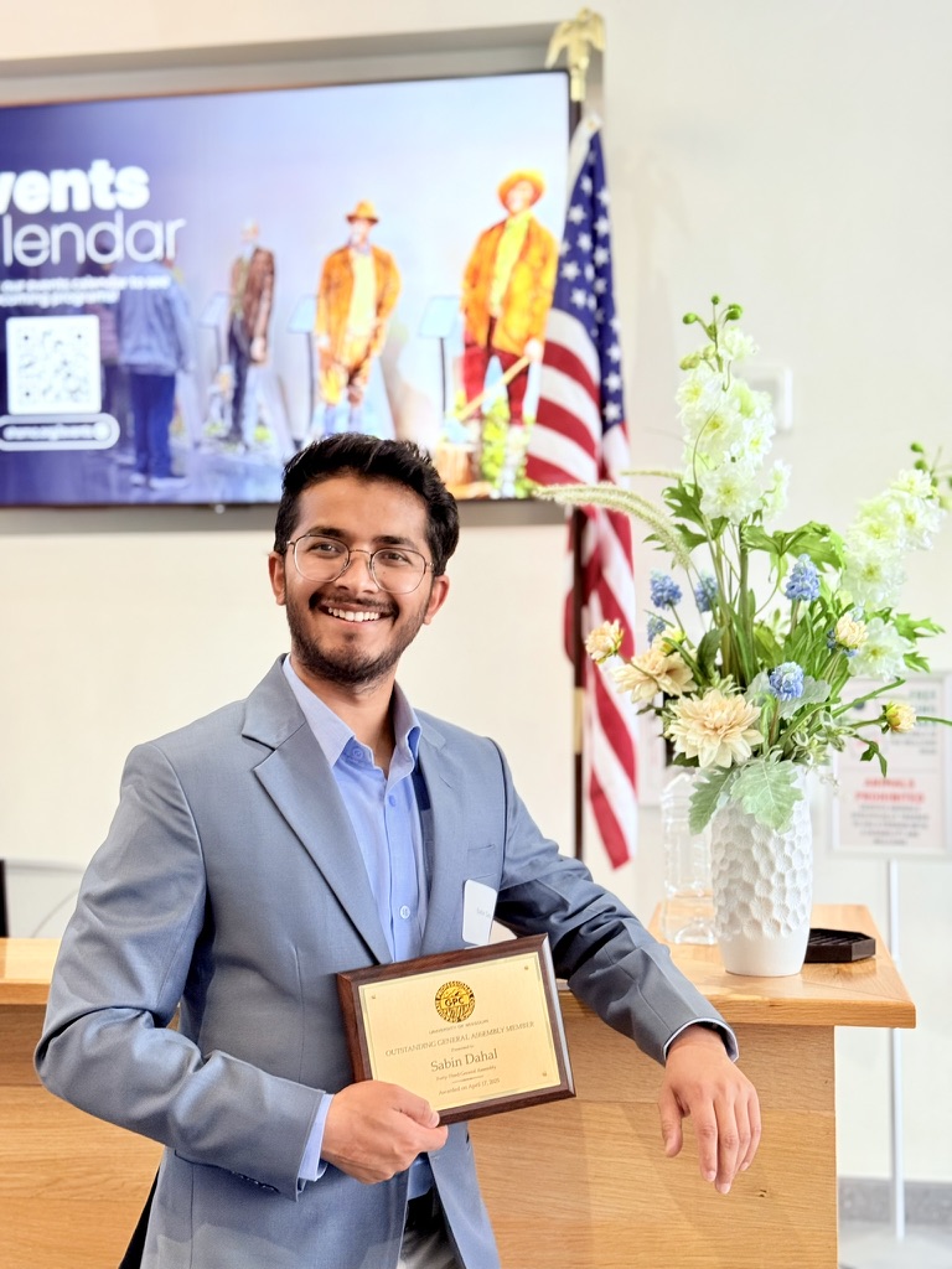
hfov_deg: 30.3
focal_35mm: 48
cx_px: 476
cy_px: 634
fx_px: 1760
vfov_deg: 39.7
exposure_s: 1/60
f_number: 1.78
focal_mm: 6.76
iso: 125
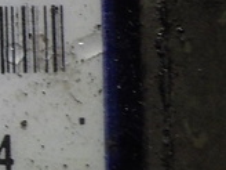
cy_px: 18
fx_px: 764
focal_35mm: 117
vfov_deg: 12.6
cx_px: -143
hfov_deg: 15.2
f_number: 3.3
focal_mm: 4.1
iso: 360
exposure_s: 1/30
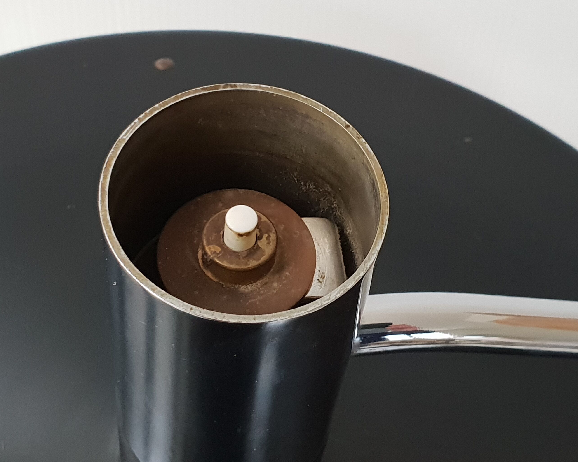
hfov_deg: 45.7
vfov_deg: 37.3
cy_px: 222
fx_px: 684
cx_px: 256
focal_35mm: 40
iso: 400
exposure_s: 1/50
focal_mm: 4.3
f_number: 2.4
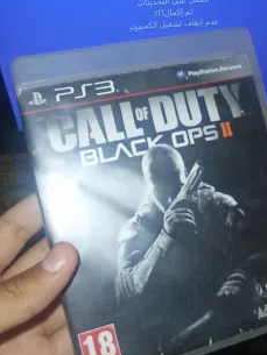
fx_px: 216
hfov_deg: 62.2
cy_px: 185
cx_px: 174
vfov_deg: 78.9
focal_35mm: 21
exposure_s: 1/50
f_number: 2.2
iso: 160
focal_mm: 1.65
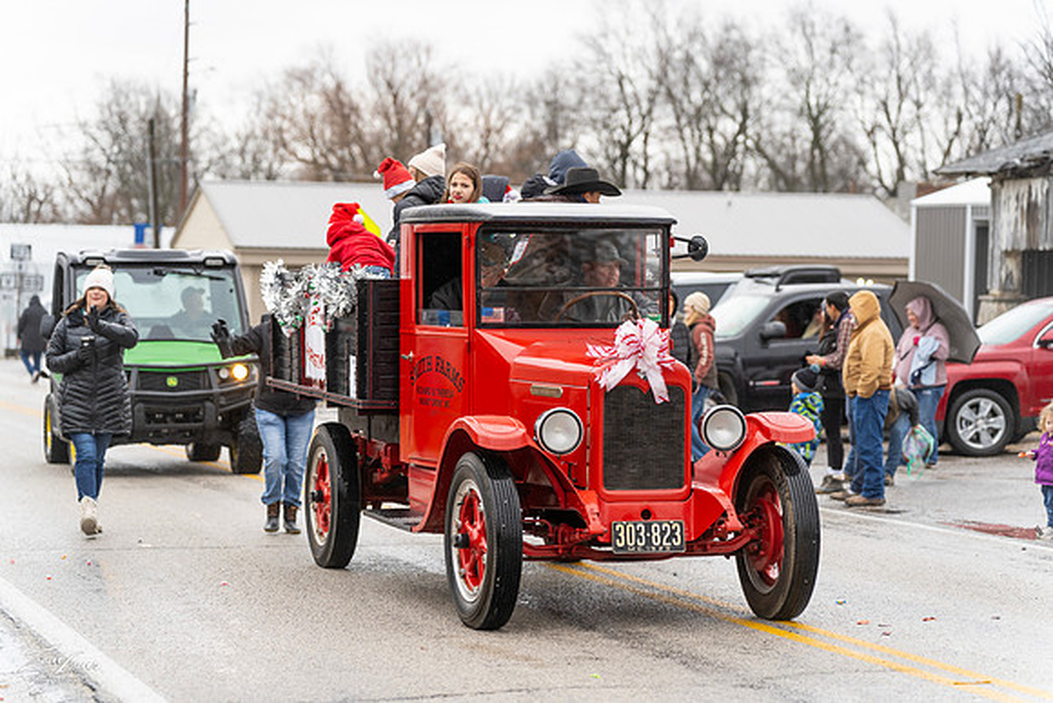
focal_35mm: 93
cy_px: 352
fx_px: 2721
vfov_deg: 14.7
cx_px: 526
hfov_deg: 21.9
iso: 500
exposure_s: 1/640
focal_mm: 93
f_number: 2.8
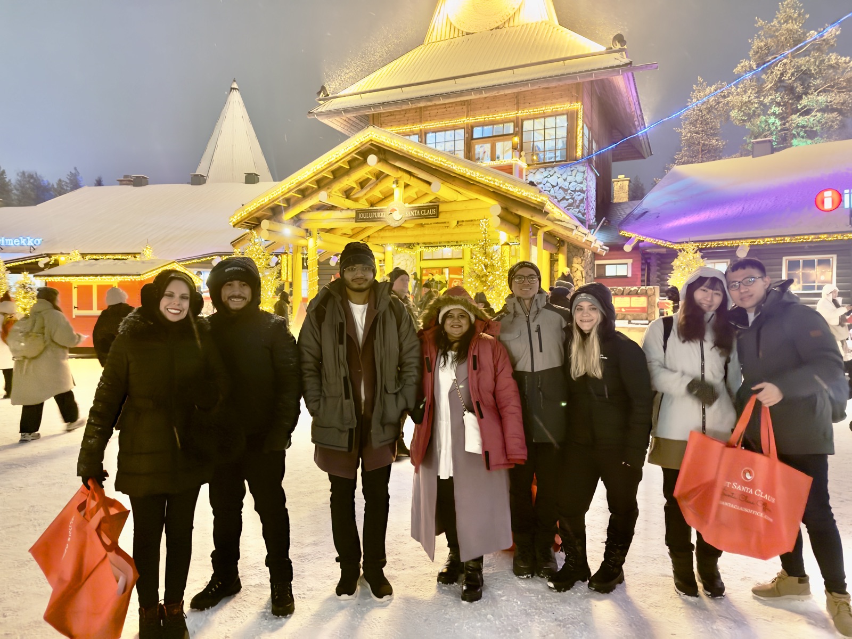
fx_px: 591
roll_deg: -0.3
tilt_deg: +0.1
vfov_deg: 56.8
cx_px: 426
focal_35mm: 24
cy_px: 320
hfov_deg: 71.6
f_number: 1.78
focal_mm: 6.76
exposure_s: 1/25
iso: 1000
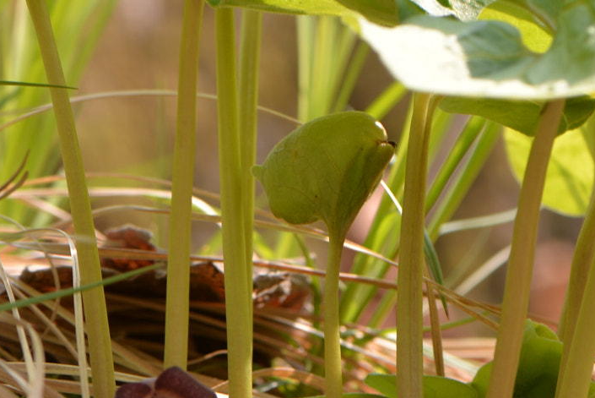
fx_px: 5044
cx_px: 327
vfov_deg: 4.5
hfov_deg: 6.8
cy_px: 300
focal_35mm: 305
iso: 125
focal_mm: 105
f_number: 9
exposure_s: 1/80
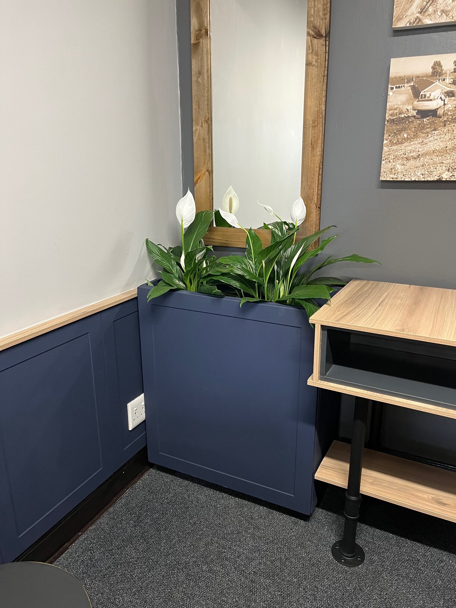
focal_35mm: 26
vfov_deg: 67.3
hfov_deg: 53.1
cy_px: 304
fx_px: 457
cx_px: 228
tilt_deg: -17.5
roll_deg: +1.2
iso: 200
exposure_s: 1/60
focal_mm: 5.1
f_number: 1.6
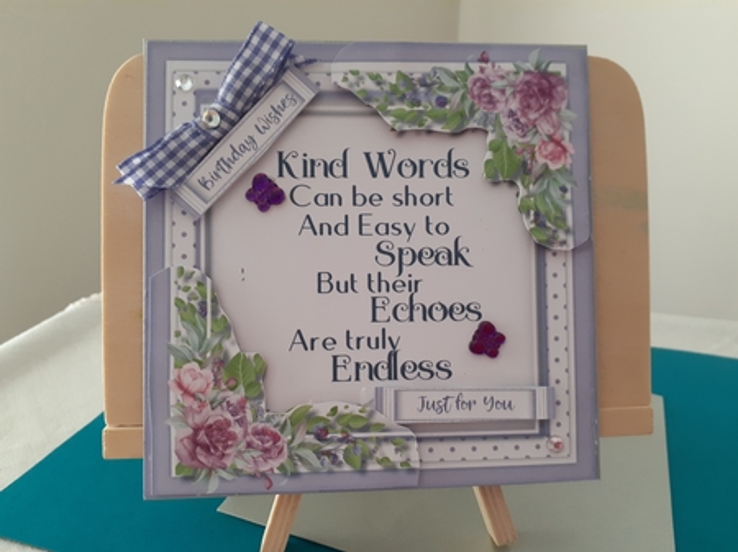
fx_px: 575
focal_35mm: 27
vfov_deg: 51.3
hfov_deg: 65.4
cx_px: 369
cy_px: 276
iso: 125
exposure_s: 1/50
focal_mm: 3.6
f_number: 1.9
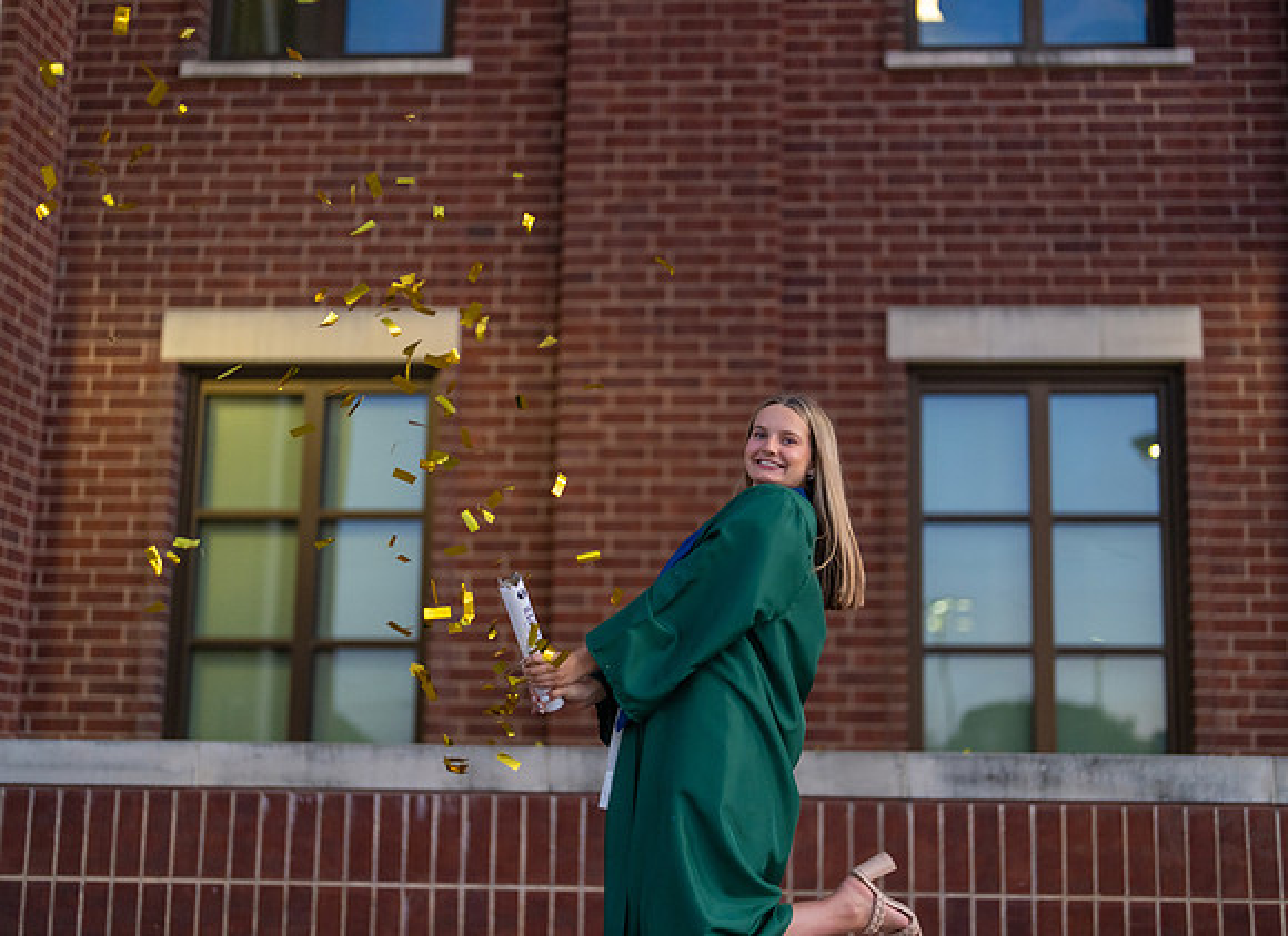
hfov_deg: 36.5
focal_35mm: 53
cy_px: 468
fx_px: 1952
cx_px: 703
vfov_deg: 27.0
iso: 1250
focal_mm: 50
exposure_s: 1/1000
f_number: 1.2
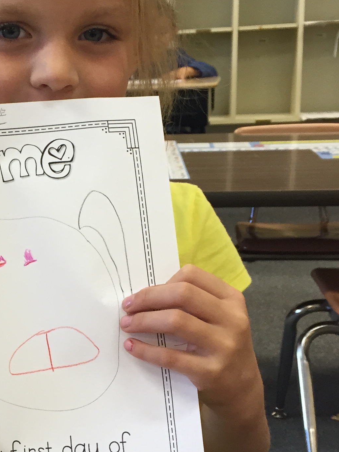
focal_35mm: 69
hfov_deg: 20.3
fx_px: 901
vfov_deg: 28.1
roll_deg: +3.4
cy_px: 265
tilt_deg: -15.2
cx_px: -33
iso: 40
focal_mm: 4.15
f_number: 2.2
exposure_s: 1/30
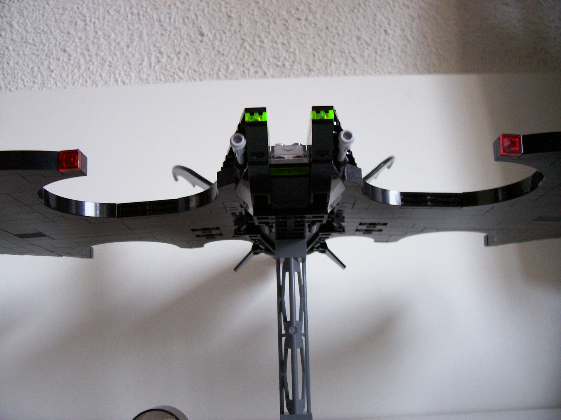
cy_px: 210
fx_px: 551
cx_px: 280
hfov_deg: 54.0
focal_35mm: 34
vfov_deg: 41.8
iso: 160
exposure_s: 1/8.94
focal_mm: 5.6
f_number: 2.7
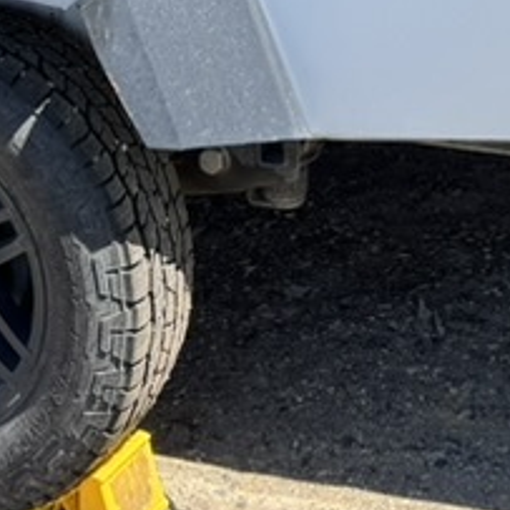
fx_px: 1784
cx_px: 372
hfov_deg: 16.2
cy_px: -334
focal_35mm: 107
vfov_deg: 14.7
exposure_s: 1/1524
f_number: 1.78
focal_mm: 6.76
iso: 80
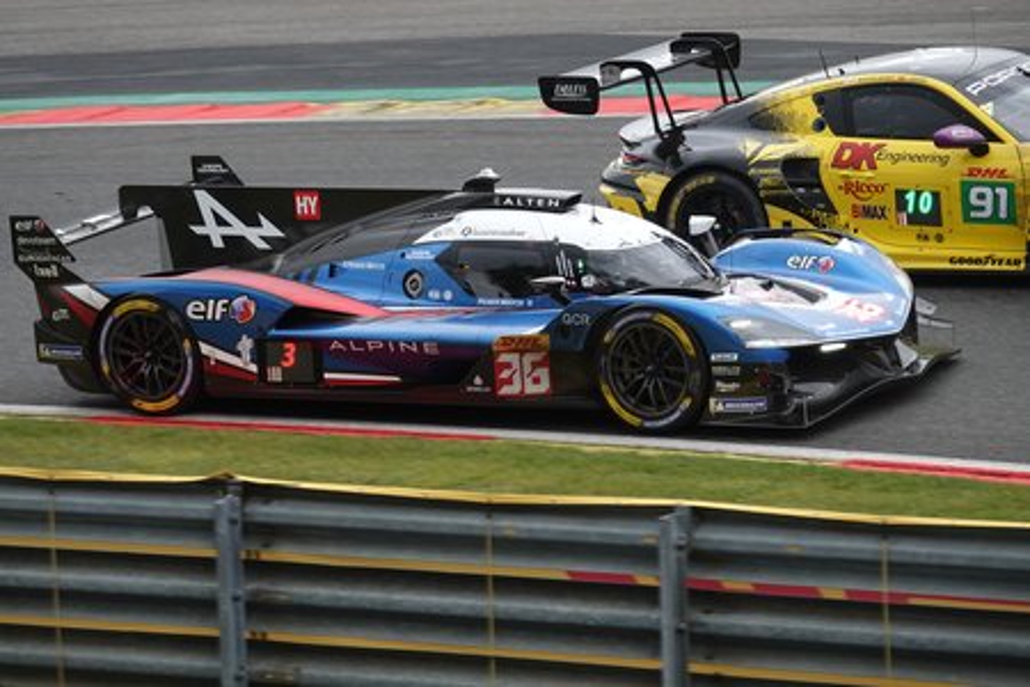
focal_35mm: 192
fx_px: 5493
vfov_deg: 7.2
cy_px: 344
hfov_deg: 10.7
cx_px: 515
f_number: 4
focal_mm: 70.27
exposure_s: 1/1000
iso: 250
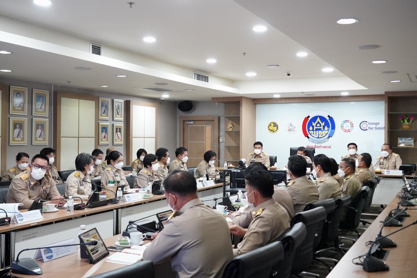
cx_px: 208
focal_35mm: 41
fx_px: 475
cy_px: 139
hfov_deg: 47.4
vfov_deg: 32.6
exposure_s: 1/250
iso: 12800
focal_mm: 41
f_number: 5.6
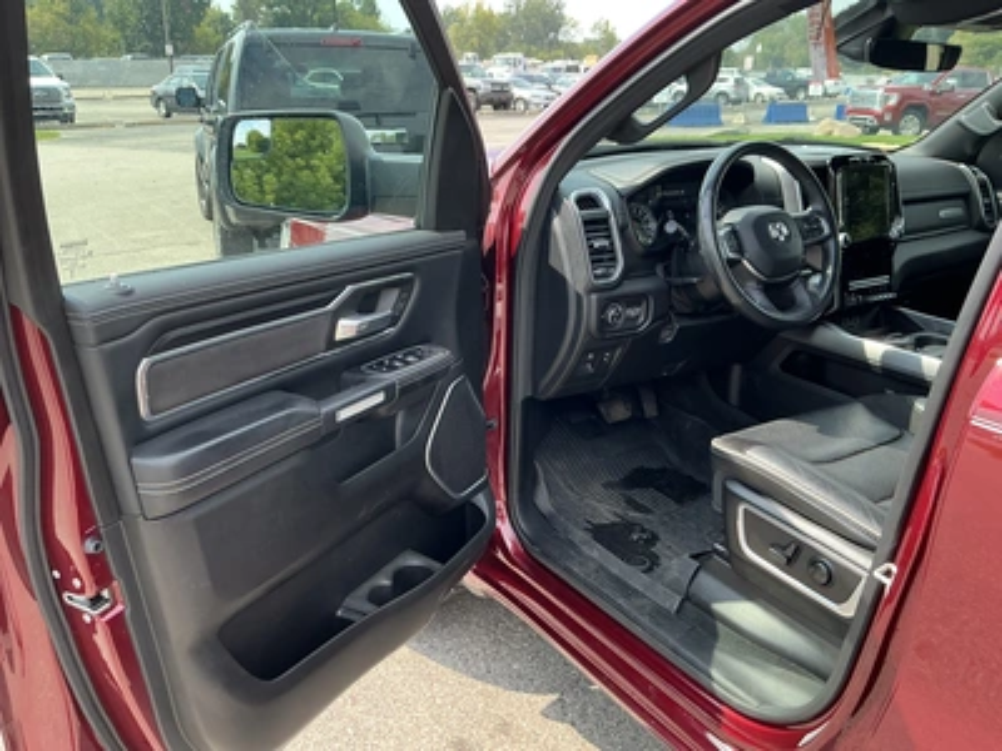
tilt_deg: -17.5
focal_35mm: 28
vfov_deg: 49.7
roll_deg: -0.1
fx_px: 810
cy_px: 376
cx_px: 501
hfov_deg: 63.4
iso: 25
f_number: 1.8
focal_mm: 3
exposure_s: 1/227
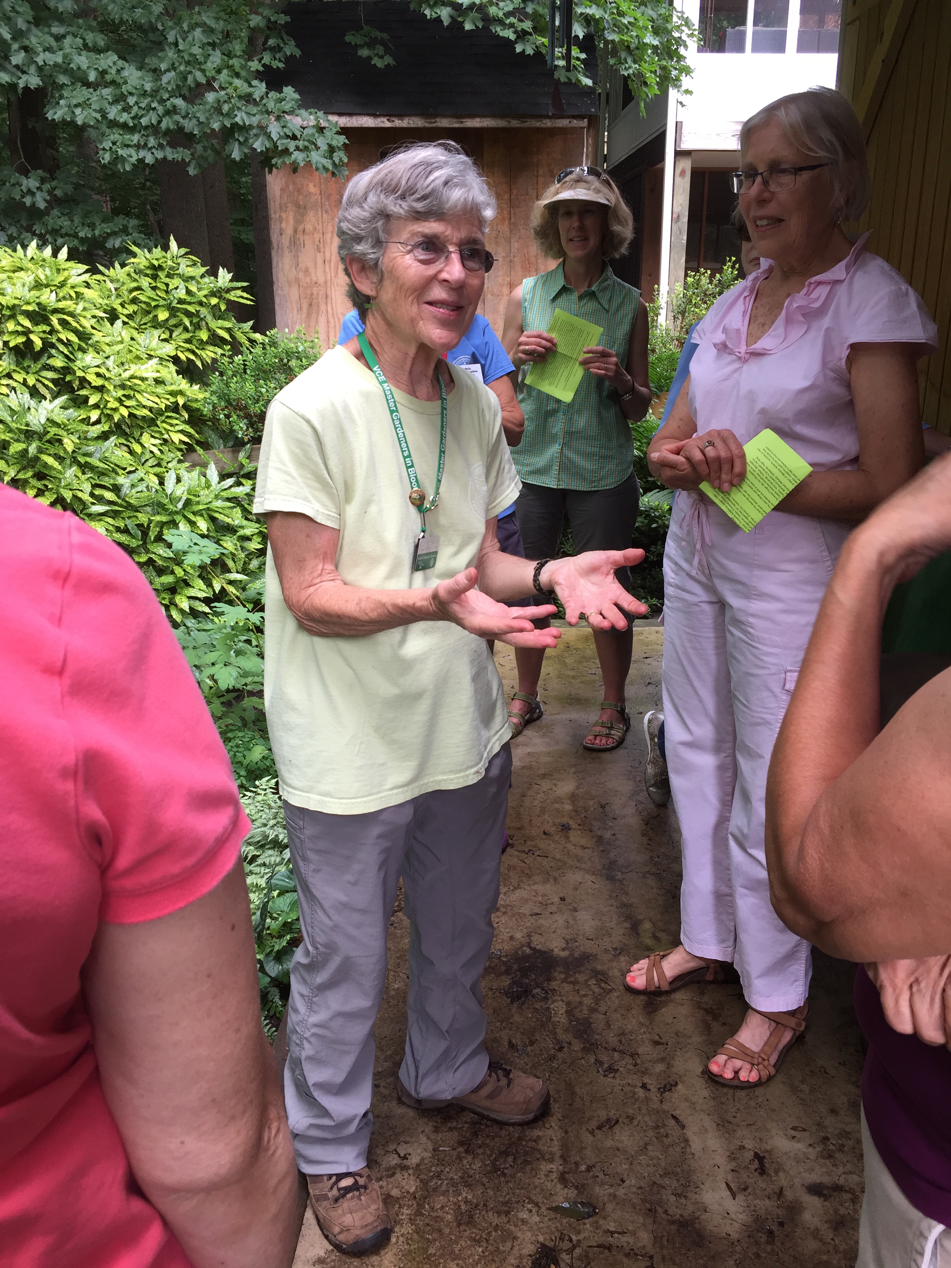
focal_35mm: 29
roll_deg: +0.9
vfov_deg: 61.7
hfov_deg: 48.2
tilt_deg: -17.9
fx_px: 1062
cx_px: 476
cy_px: 634
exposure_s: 1/120
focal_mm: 4.15
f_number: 2.2
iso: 50
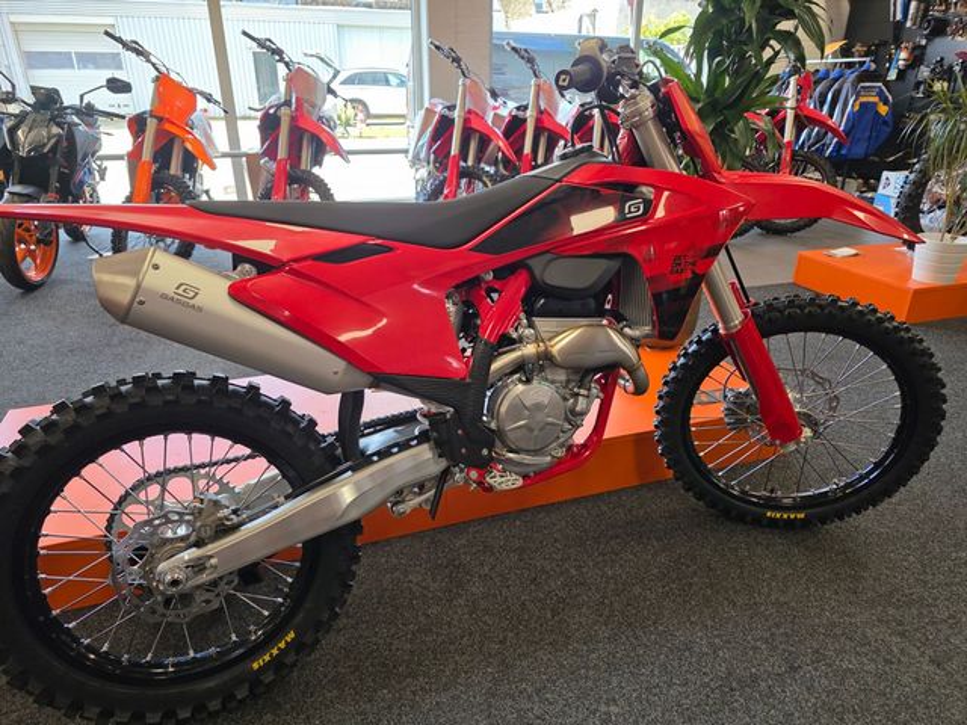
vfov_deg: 58.9
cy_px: 362
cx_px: 484
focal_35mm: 23
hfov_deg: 73.9
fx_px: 643
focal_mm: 6.3
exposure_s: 1/100
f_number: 1.7
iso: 80
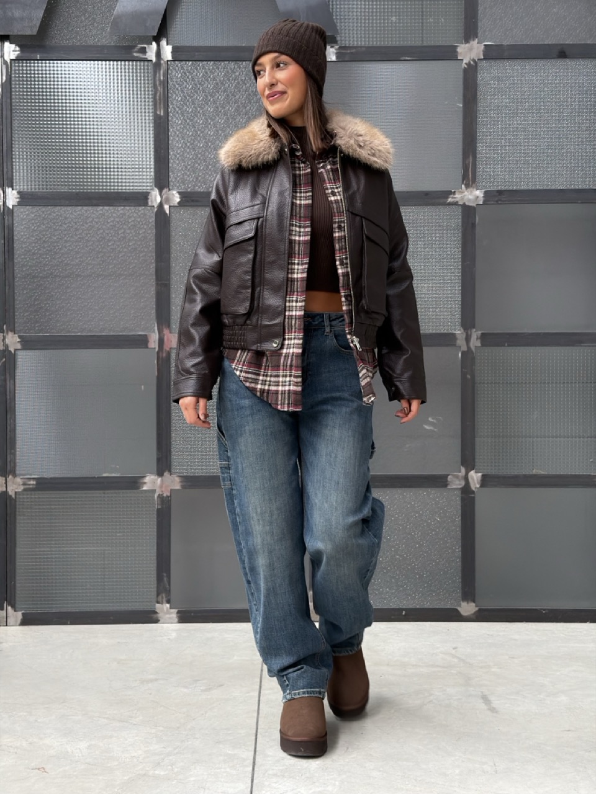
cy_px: 397
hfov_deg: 30.3
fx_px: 1102
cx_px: 298
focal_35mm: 48
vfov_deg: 39.7
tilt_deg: -3.4
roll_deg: +0.1
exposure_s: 1/174
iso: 200
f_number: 1.78
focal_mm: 6.76
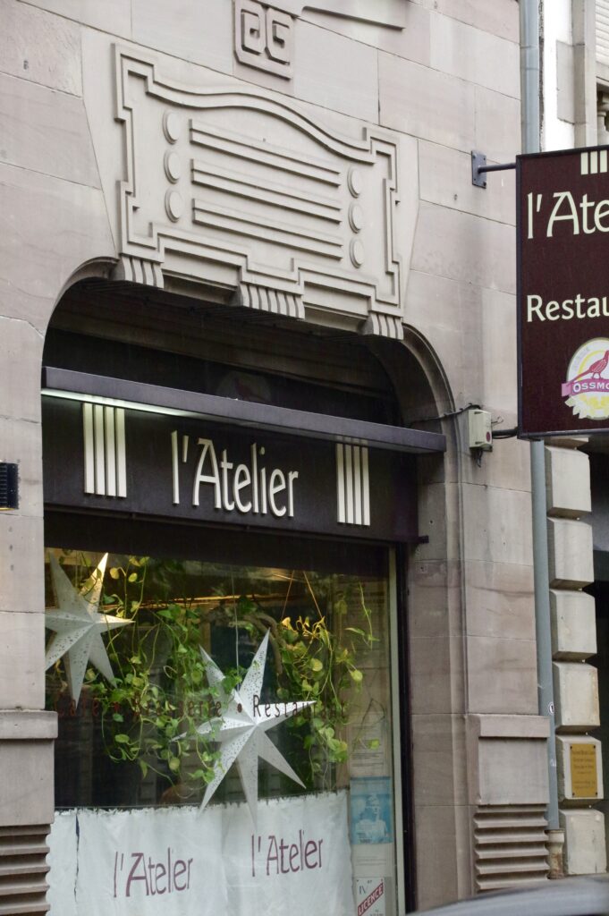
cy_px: 458
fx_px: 3431
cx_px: 304
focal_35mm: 135
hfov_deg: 10.1
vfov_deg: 15.2
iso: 3200
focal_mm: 90
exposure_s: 1/125
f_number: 8
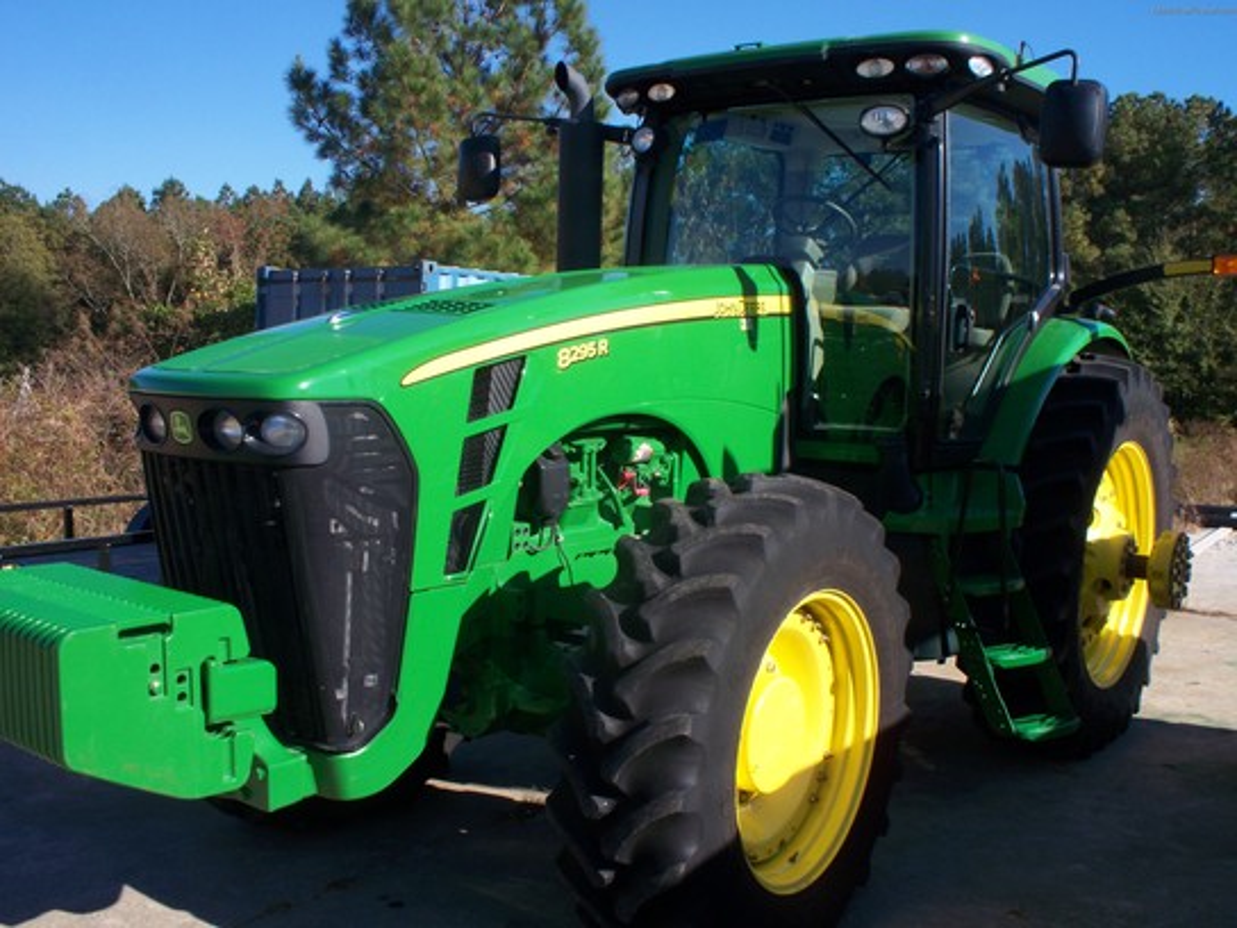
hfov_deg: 52.6
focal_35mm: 35
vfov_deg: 40.7
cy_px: 464
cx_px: 618
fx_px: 1251
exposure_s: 1/125
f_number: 8
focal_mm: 7.54
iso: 80
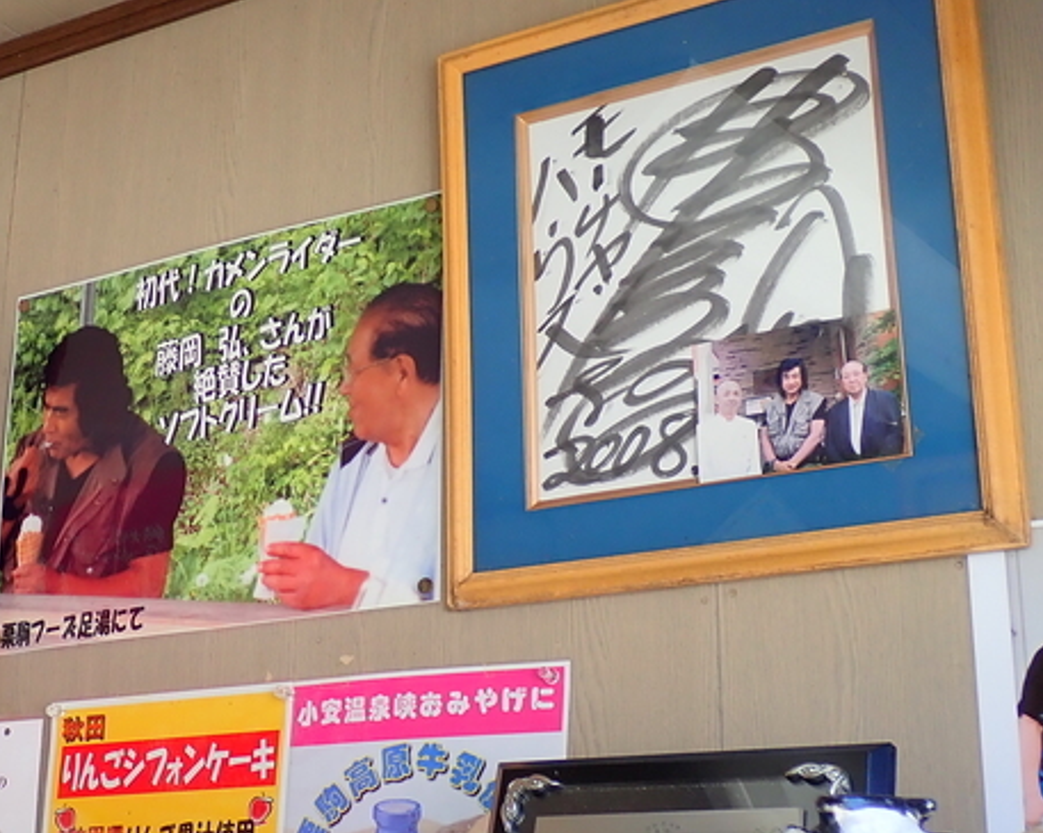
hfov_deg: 28.5
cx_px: 212
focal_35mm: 65
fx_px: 2005
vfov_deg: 23.5
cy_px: 393
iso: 160
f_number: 2.7
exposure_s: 1/80
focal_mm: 6.86
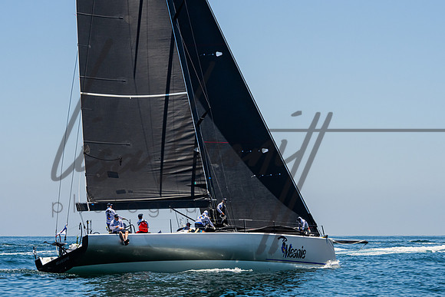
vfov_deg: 9.7
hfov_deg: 14.5
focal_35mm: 142
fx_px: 1751
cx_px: 197
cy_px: 108
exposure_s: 1/2500
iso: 500
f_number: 8
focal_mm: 105
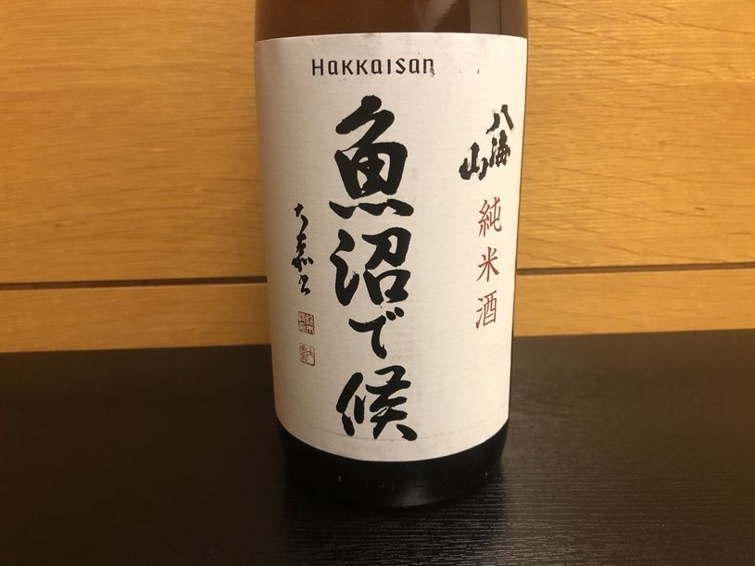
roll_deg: +1.5
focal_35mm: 28
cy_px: 283
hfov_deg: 63.5
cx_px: 378
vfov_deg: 49.7
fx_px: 611
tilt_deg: -16.6
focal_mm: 3.99
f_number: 1.8
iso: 50
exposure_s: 1/15
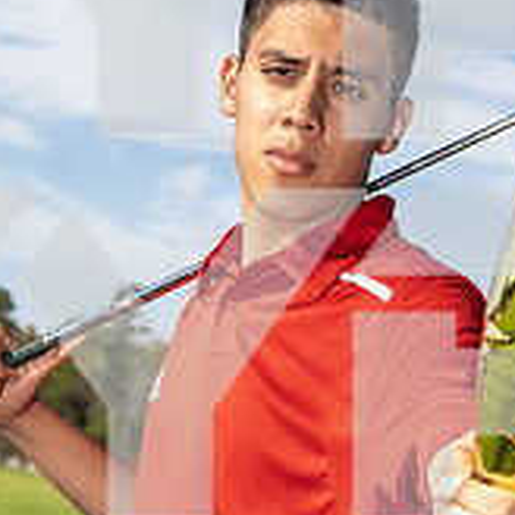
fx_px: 2272
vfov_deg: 12.9
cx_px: 292
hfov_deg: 12.9
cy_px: 356
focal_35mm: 135
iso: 100
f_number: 5.6
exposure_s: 1/250
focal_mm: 45
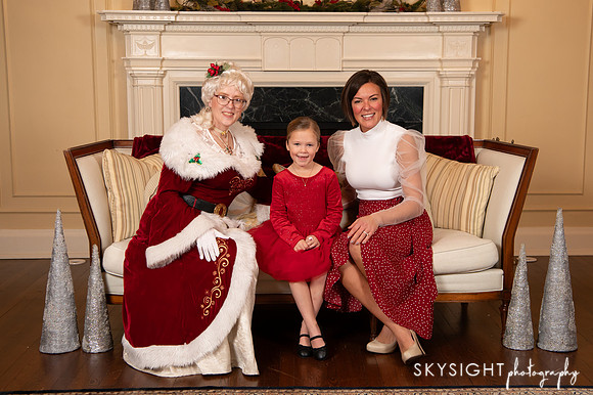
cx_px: 301
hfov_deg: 36.6
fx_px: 897
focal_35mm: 55
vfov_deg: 24.8
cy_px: 195
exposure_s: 1/200
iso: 1600
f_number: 5
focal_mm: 48
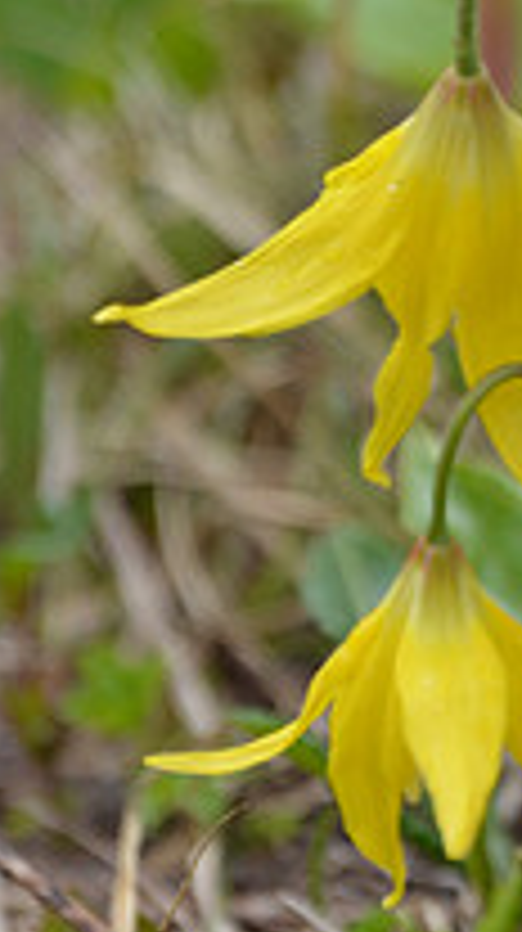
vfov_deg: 2.1
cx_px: 580
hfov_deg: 1.2
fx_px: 25294
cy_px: 684
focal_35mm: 1025
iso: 200
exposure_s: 1/500
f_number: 8
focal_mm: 300
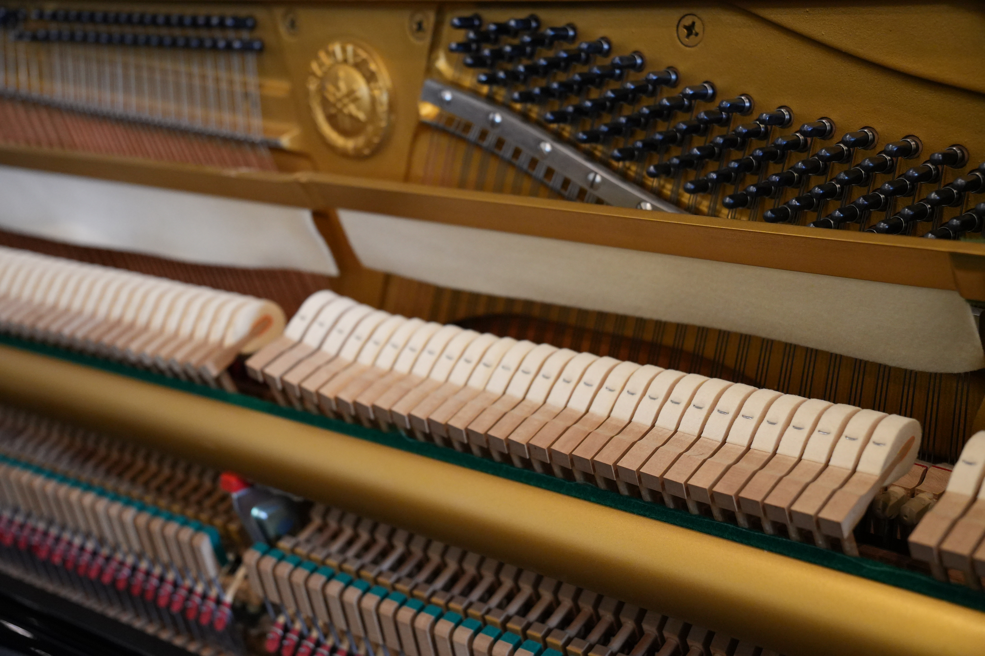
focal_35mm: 52
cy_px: 328
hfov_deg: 37.9
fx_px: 1436
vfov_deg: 25.7
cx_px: 492
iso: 2000
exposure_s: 1/160
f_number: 2.8
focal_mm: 35
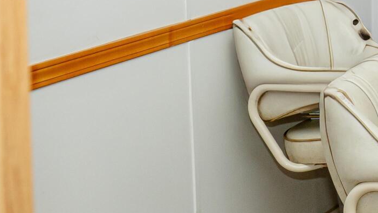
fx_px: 1146
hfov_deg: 14.9
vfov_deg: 10.1
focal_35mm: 114
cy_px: -167
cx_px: 784
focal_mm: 17
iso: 500
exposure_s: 1/160
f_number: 5
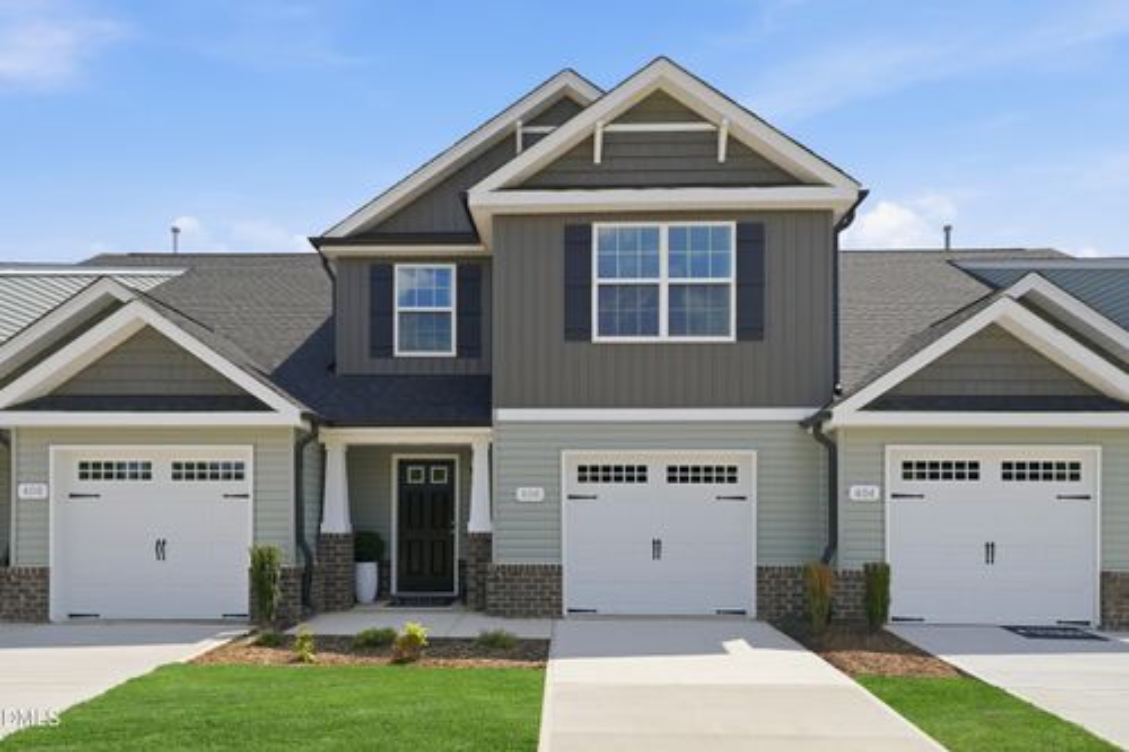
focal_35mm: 22
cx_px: 564
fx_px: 687
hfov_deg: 78.9
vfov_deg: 57.4
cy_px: 376
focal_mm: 21.9
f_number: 9
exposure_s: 1/400
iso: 125
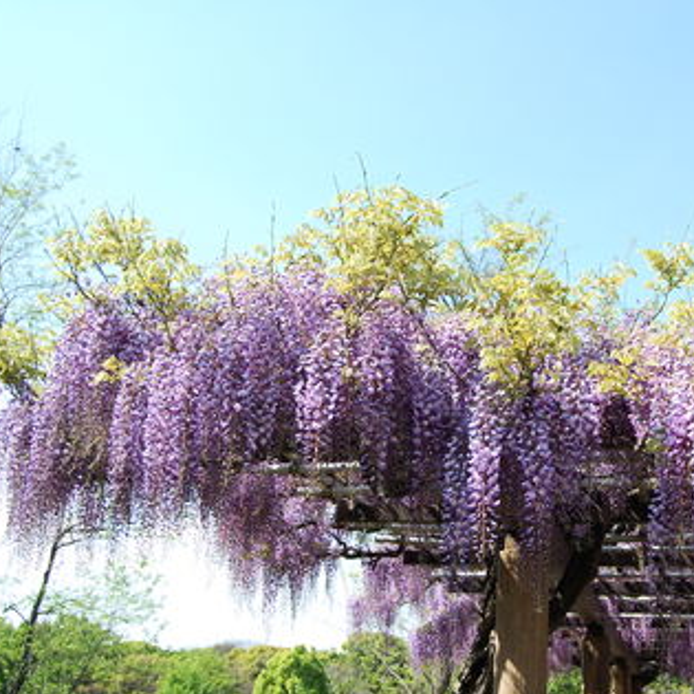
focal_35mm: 45
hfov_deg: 37.2
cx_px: 496
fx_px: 1013
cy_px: 347
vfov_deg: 37.8
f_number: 8
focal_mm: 23
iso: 200
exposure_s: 1/250
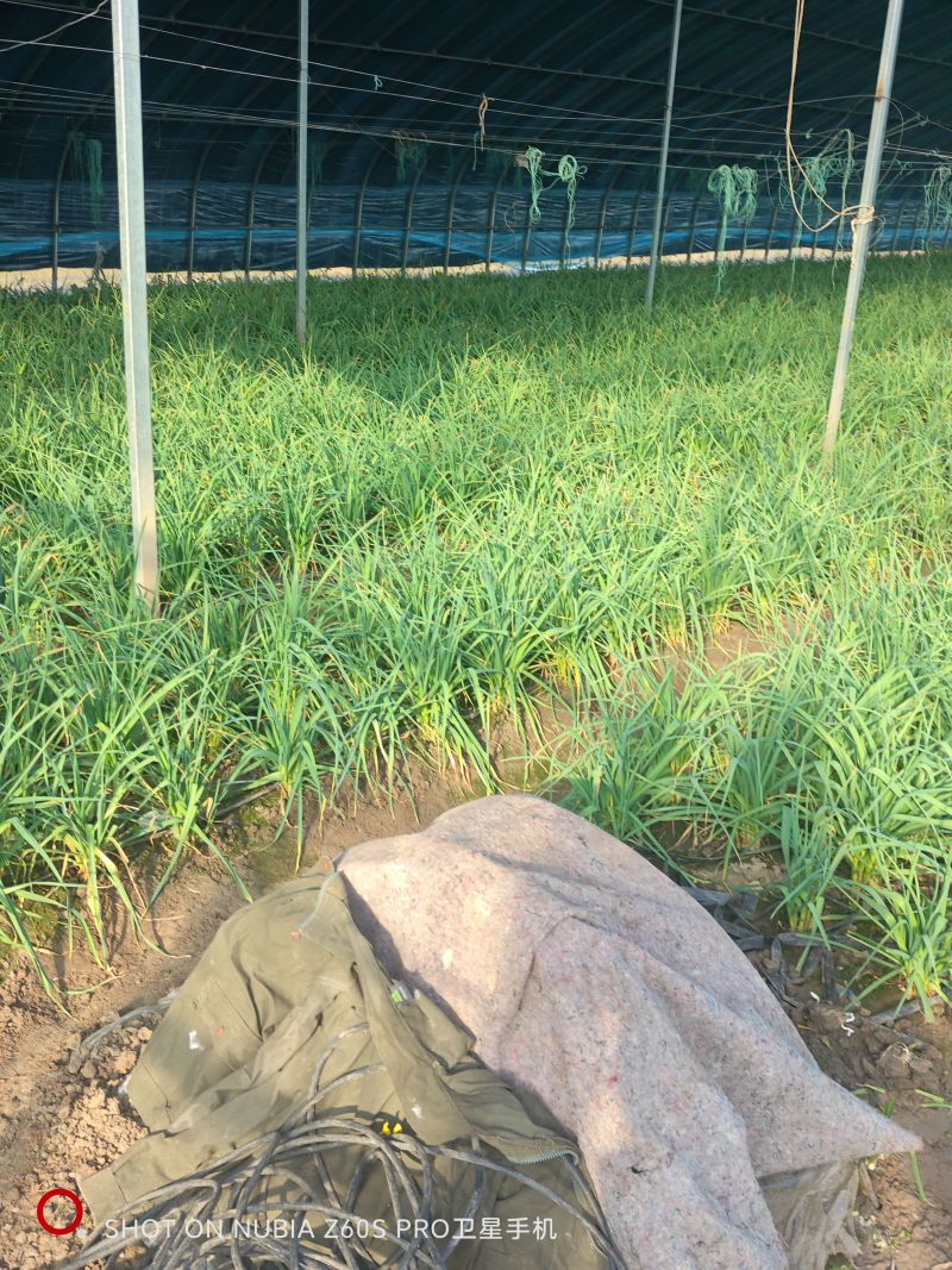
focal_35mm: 35
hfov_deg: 40.7
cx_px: 476
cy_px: 635
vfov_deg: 52.6
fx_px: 1284
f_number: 1.59
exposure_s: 1/443
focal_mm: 8.29
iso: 160
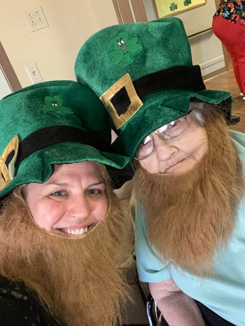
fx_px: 283
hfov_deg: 46.8
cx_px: 122
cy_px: 163
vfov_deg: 60.0
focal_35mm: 30
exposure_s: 1/30
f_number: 2.2
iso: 400
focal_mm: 2.71
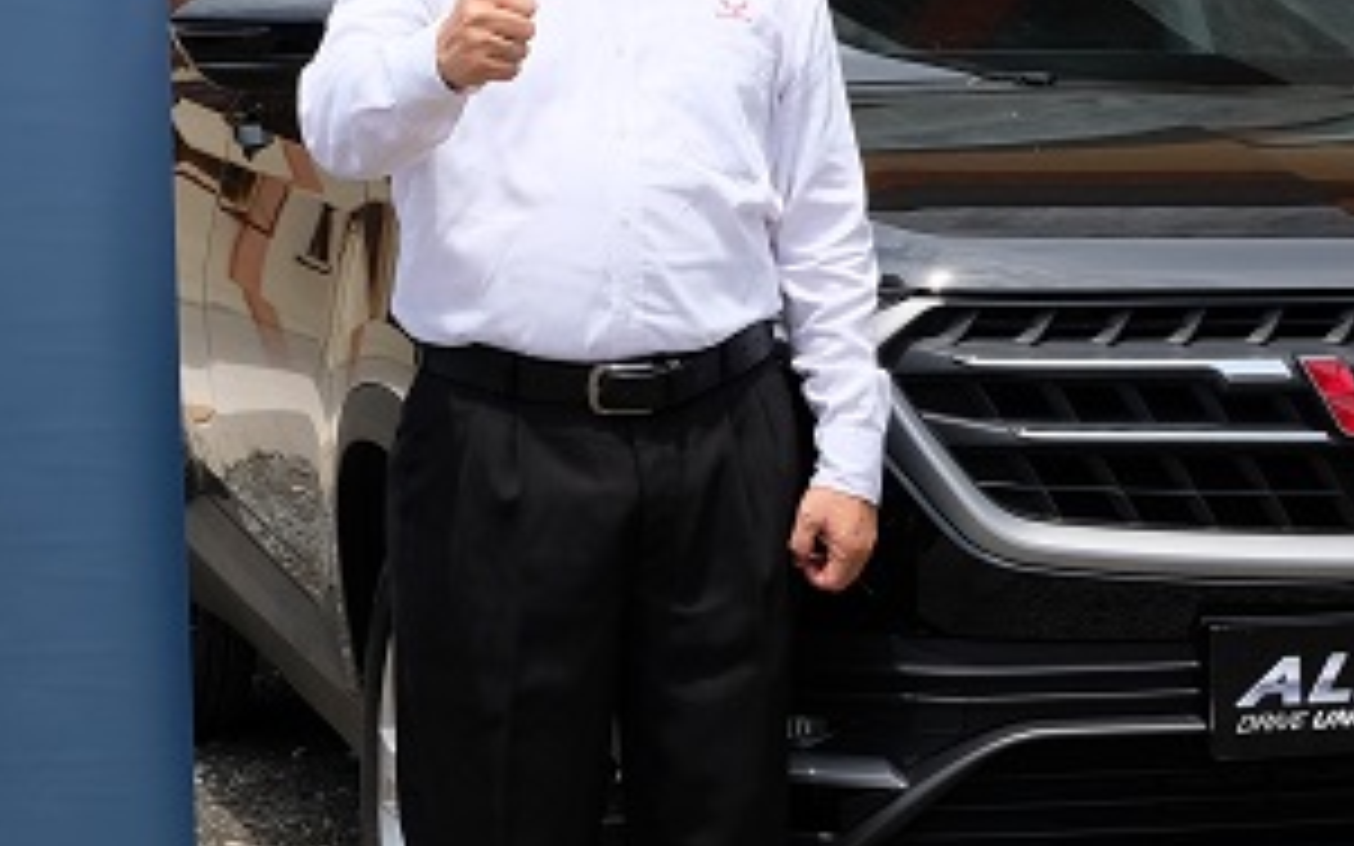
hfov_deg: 19.5
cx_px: 1156
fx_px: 3874
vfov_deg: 12.4
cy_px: 194
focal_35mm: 105
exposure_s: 1/600
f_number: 8
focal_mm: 20.5
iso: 400
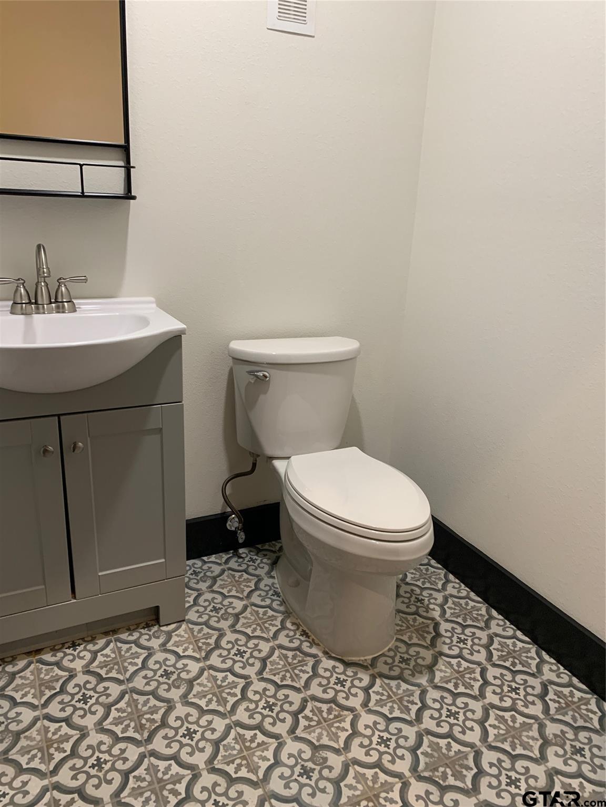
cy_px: 404
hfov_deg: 53.1
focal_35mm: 26
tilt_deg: -16.4
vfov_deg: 67.3
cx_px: 303
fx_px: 607
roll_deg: -2.5
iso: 125
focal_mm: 4.25
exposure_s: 1/60
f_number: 1.8
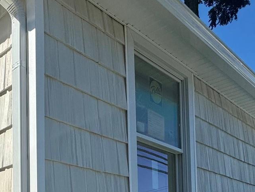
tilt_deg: +2.9
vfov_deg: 27.8
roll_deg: +0.8
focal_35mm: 45
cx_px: -1
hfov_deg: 37.5
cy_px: 236
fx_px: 332
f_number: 2.2
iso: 40
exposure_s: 1/4132
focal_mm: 2.22
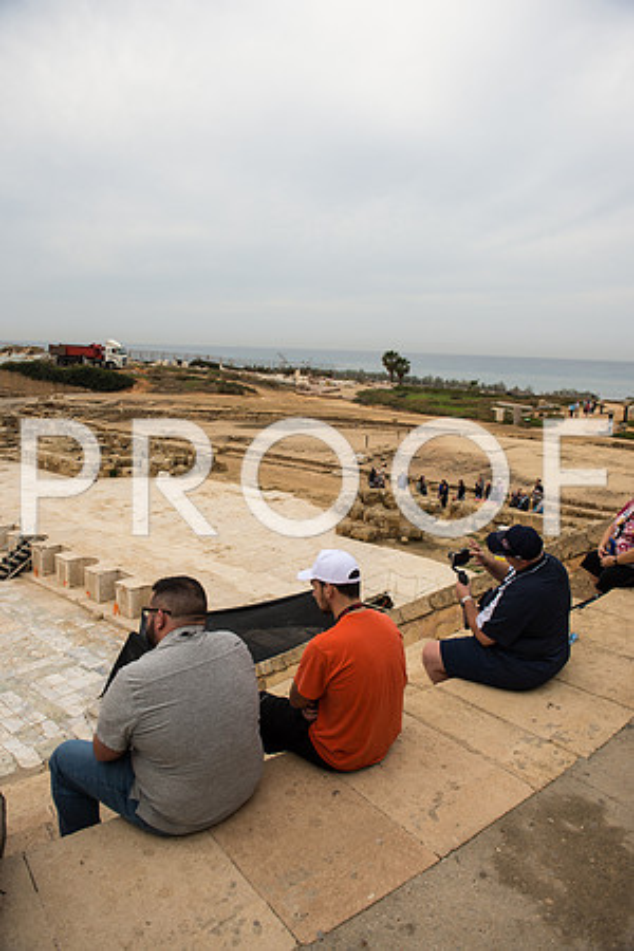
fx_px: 634
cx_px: 317
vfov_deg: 73.7
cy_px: 476
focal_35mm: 24
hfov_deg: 53.1
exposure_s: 1/640
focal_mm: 24
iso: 100
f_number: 3.5
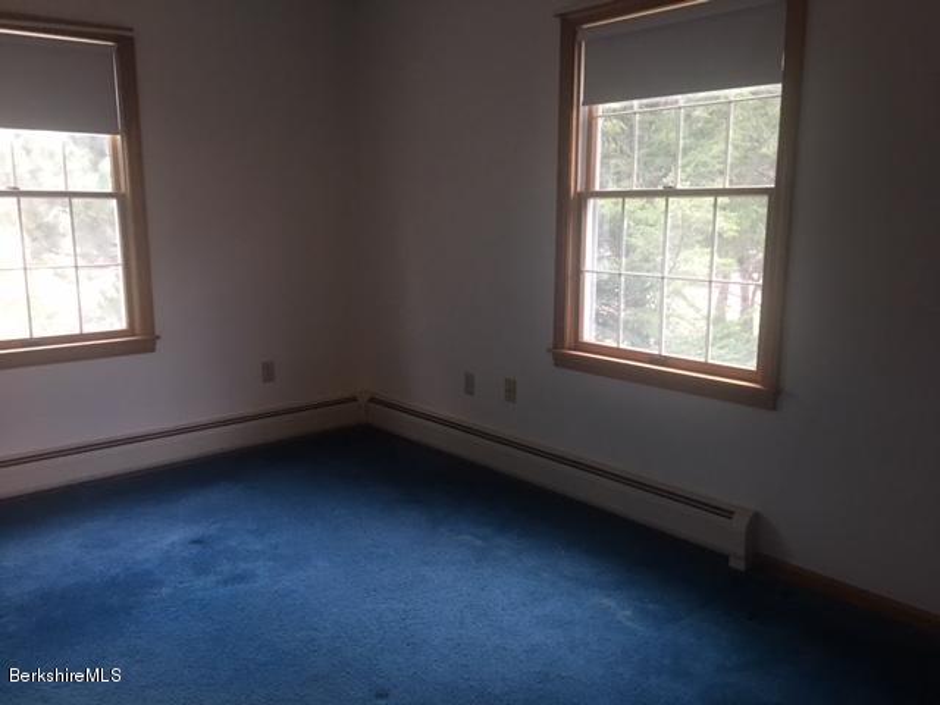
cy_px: 352
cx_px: 470
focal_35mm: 29
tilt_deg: -8.2
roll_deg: +0.1
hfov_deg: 61.7
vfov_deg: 48.2
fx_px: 787
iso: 100
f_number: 2.2
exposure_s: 1/8
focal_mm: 4.15
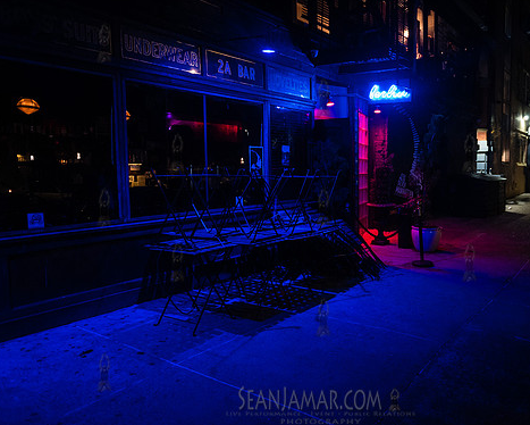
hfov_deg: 61.6
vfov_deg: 51.6
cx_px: 322
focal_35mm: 28
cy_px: 207
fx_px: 439
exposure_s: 1/250
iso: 8000
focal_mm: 24
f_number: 3.2
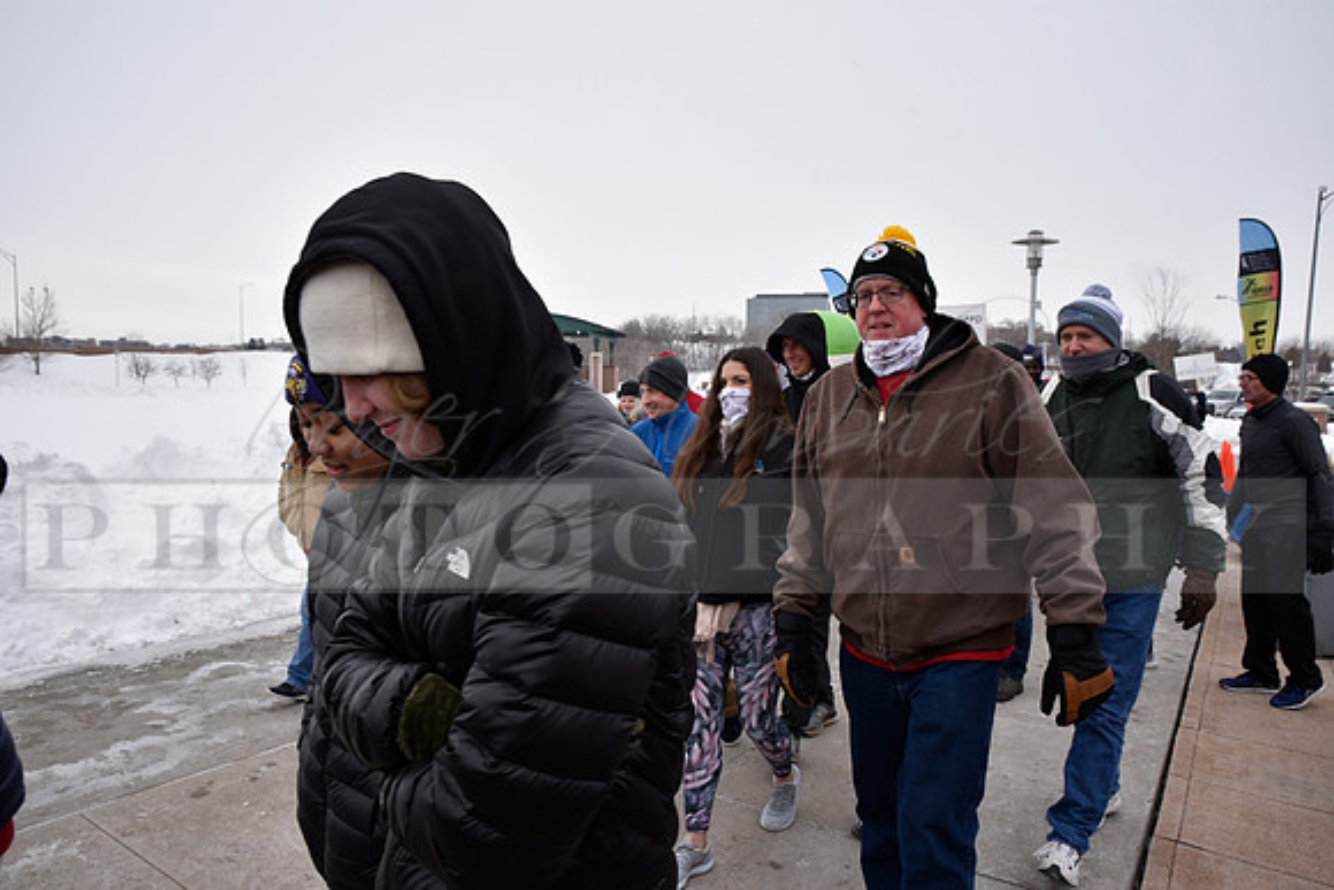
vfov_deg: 53.2
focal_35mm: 24
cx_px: 667
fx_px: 889
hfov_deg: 73.7
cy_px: 445
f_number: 9
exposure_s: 1/320
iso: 400
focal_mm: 24
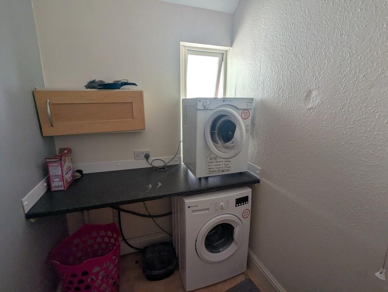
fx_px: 180
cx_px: 194
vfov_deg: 78.2
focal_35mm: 16
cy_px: 146
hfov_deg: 94.4
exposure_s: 1/50.4
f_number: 2.2
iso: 122
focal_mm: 2.35
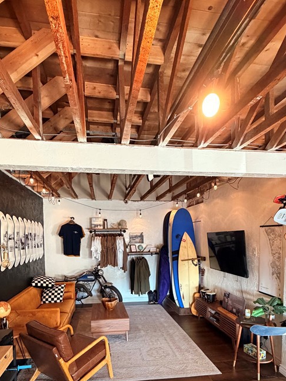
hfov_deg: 61.1
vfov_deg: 74.2
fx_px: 242
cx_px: 137
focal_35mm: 22
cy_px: 252
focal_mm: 2.22
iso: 640
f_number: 2.2
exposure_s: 1/60
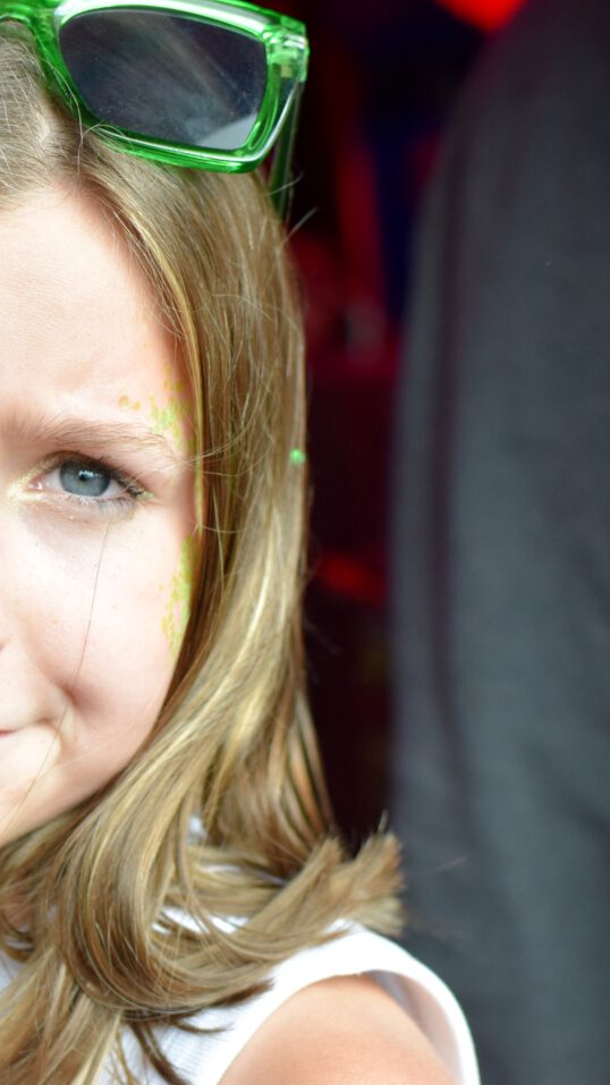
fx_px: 2382
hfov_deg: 14.4
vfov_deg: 25.7
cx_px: -9
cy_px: 542
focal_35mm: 83
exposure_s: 1/1000
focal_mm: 35
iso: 560
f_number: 4
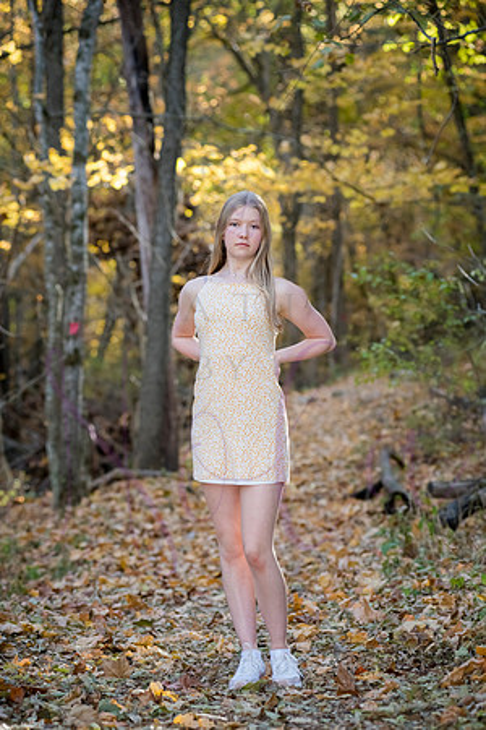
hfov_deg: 13.0
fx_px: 2126
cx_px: 243
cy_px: 365
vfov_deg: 19.5
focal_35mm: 105
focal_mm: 105
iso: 800
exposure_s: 1/320
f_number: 4
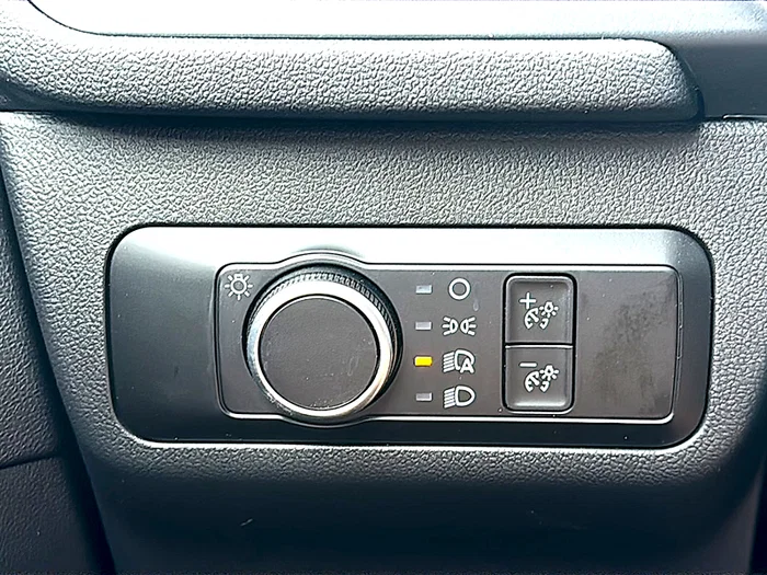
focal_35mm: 50
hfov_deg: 38.2
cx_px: 384
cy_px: 288
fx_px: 1108
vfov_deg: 29.1
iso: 64
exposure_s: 1/40
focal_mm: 6.86
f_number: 1.78
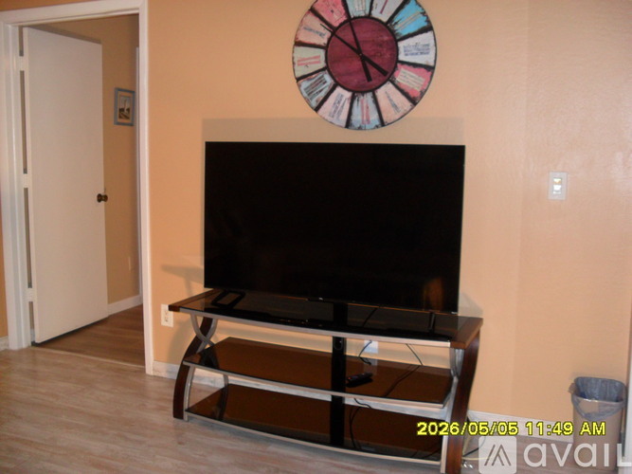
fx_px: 639
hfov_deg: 52.6
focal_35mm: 35
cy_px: 237
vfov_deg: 40.7
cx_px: 316
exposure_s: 1/45
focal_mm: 6.3
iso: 240
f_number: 3
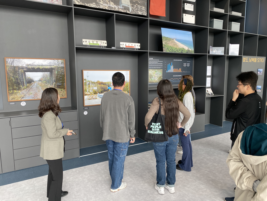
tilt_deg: -7.7
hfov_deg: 67.3
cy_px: 100
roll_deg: +0.2
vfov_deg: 53.1
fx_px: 201
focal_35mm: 26
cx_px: 134
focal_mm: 4.25
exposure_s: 1/114
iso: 125
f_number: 1.8
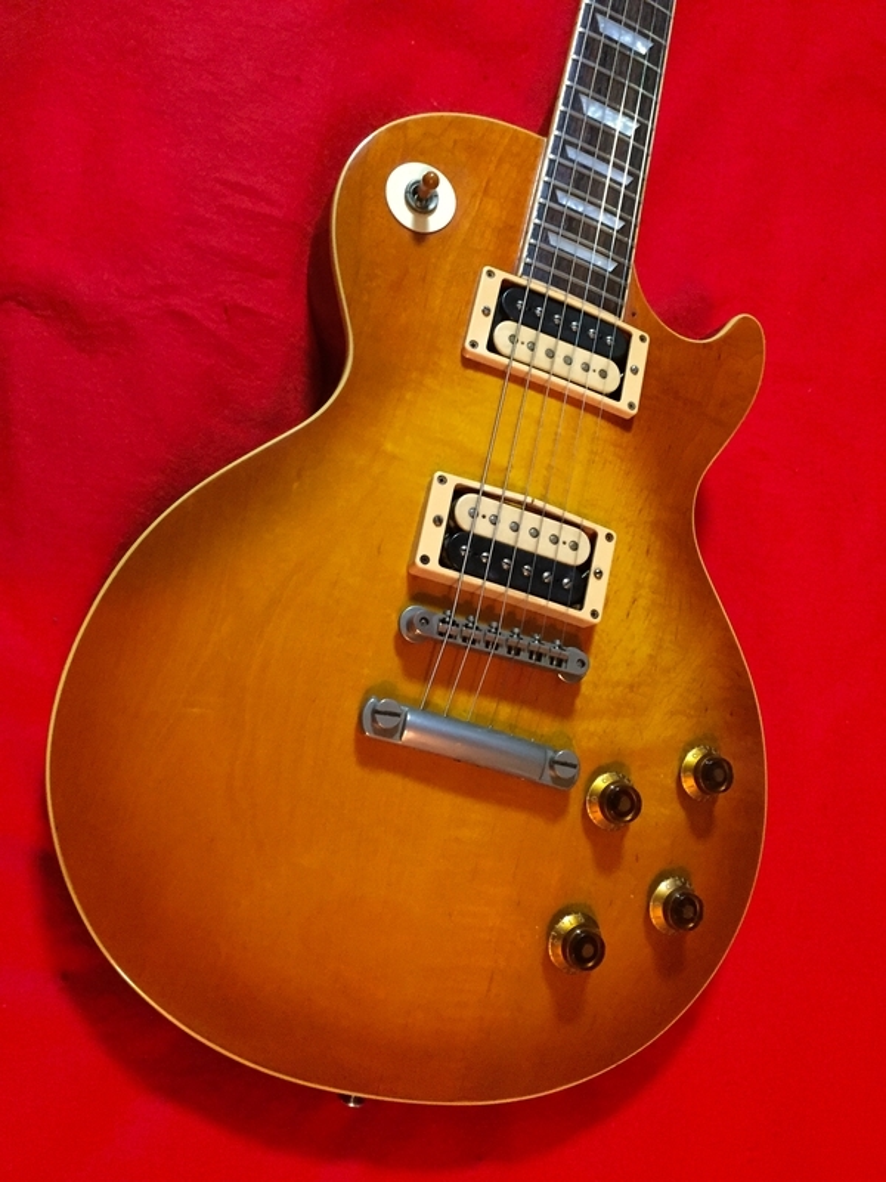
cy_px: 591
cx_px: 443
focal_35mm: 29
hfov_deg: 48.2
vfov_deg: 61.7
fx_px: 990
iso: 500
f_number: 2.2
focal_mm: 4.15
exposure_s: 1/17
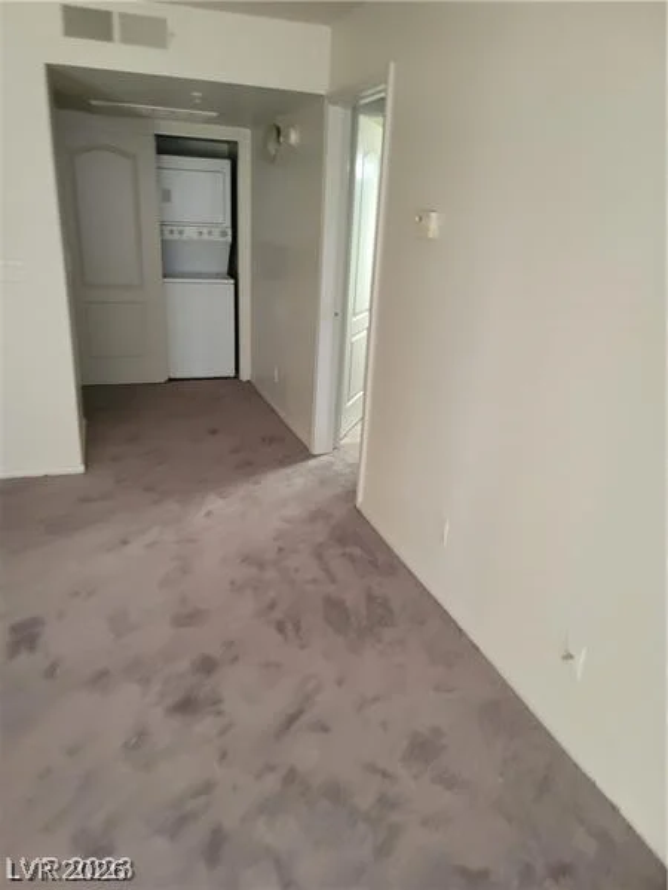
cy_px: 445
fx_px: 643
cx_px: 334
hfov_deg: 54.9
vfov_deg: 69.4
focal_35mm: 25
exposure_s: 1/40
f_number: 1.8
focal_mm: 7
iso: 320
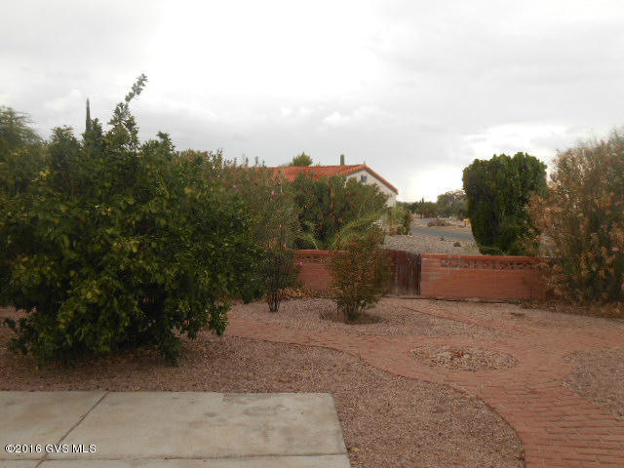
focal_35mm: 31
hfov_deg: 58.4
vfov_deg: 45.4
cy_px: 234
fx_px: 559
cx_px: 312
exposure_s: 1/100
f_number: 3.6
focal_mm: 5.5
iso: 80
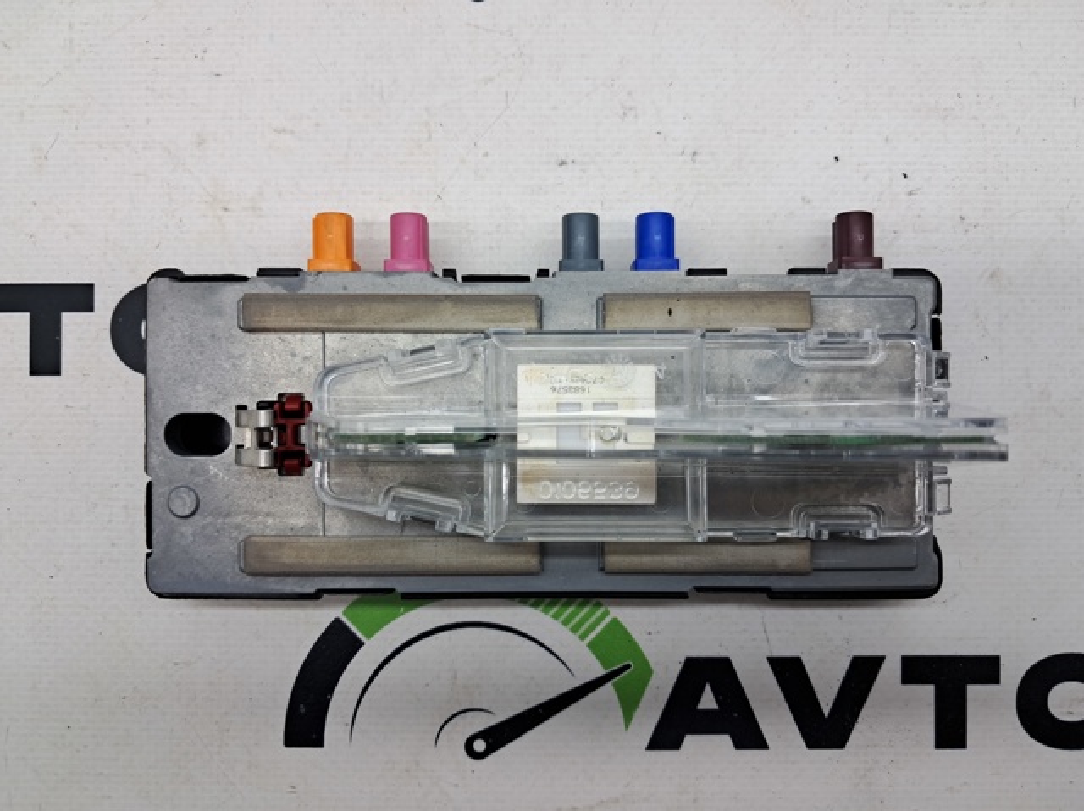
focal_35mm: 27
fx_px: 845
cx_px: 542
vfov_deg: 51.3
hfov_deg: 65.4
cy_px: 406
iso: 50
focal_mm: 4
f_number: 1.8
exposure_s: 1/100
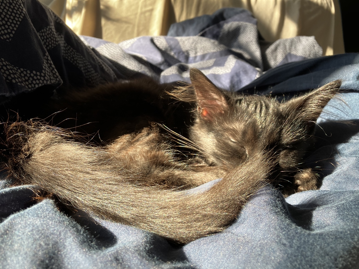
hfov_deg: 63.4
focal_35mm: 28
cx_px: 180
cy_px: 134
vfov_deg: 49.7
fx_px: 290
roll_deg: -5.7
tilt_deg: -20.5
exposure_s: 1/111
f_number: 1.8
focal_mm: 3.99
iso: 32
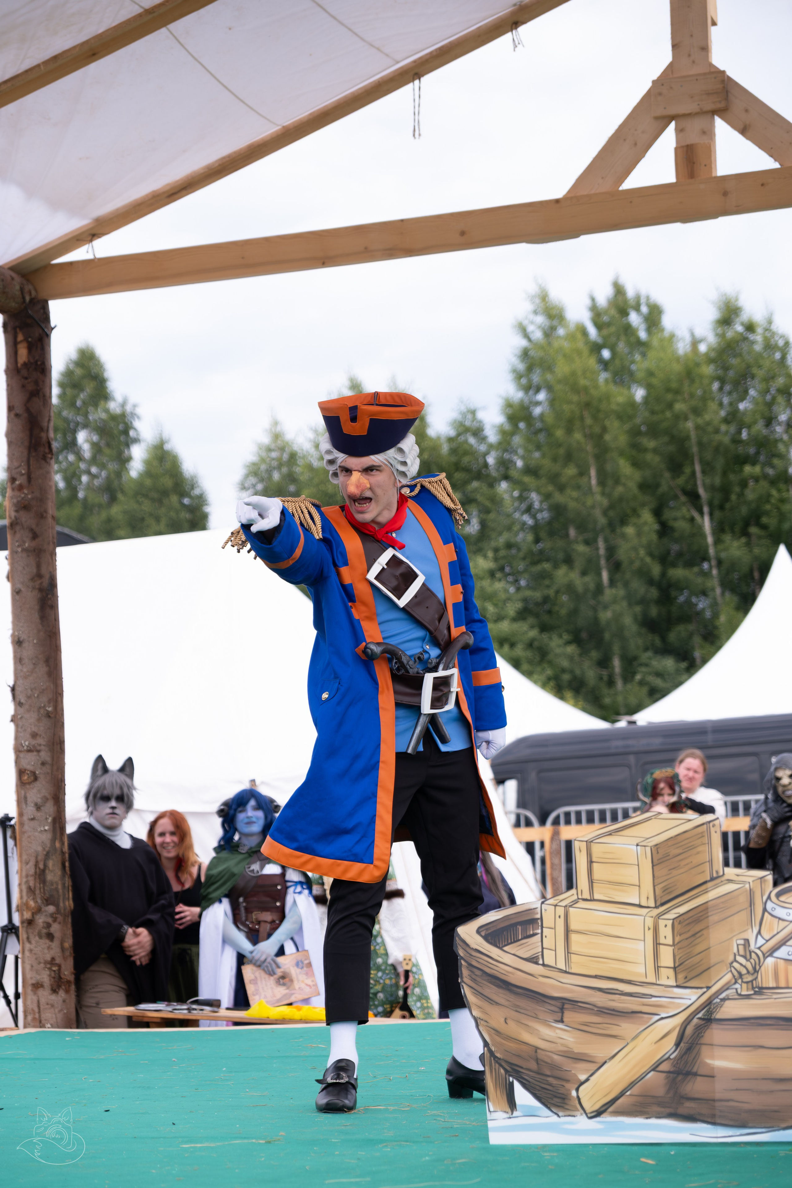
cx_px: 396
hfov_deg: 16.5
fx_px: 2739
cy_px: 594
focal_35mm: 83
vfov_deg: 24.5
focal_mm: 55
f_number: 2.8
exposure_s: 1/1000
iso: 160
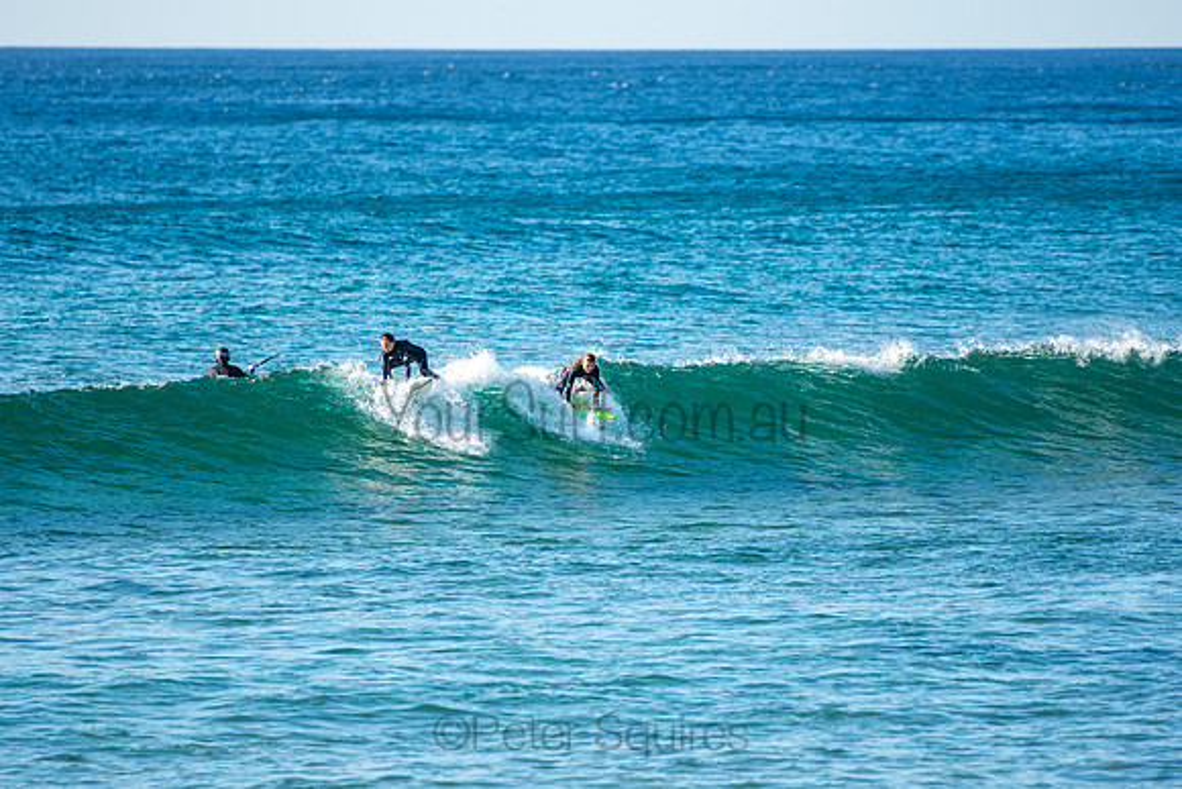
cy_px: 394
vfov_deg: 4.6
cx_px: 591
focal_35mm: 300
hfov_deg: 6.9
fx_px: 9852
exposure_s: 1/1250
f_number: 2.8
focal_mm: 200
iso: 110
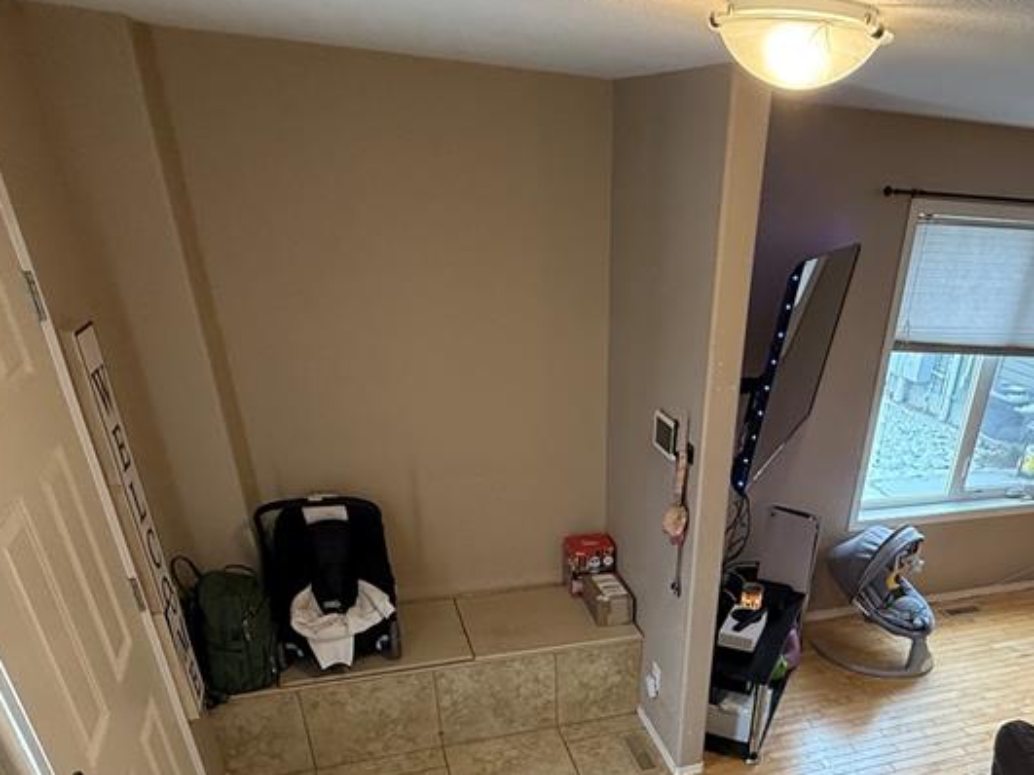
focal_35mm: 27
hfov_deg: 63.6
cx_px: 693
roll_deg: -4.7
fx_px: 806
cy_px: 672
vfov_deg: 47.1
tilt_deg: -33.3
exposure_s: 1/120
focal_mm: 2.22
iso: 500
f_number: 2.2
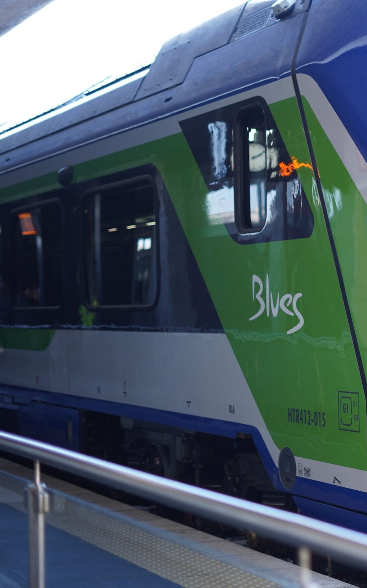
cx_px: 452
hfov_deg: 14.8
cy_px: 266
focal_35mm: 85
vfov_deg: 24.4
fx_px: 1361
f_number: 1.8
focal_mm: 50
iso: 250
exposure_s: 1/100
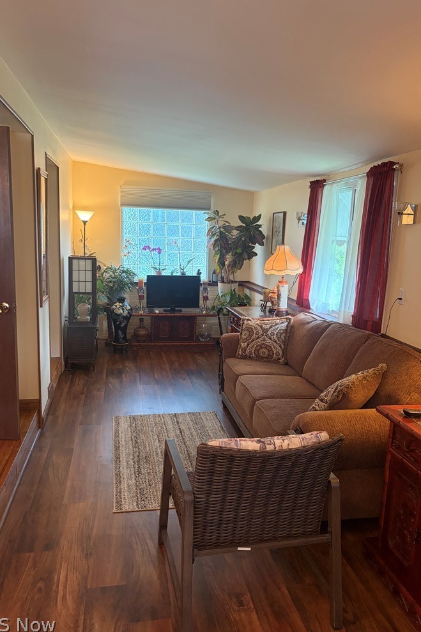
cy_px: 312
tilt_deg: -9.2
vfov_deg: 65.5
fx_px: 491
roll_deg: -2.3
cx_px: 213
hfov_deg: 46.4
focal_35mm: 28
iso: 250
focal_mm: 5.96
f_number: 1.6
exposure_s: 1/60
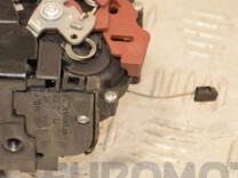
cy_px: 27
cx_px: 23
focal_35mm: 291
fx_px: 2001
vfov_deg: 5.1
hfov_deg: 6.8
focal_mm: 70
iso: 800
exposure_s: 1/200
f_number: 5.3
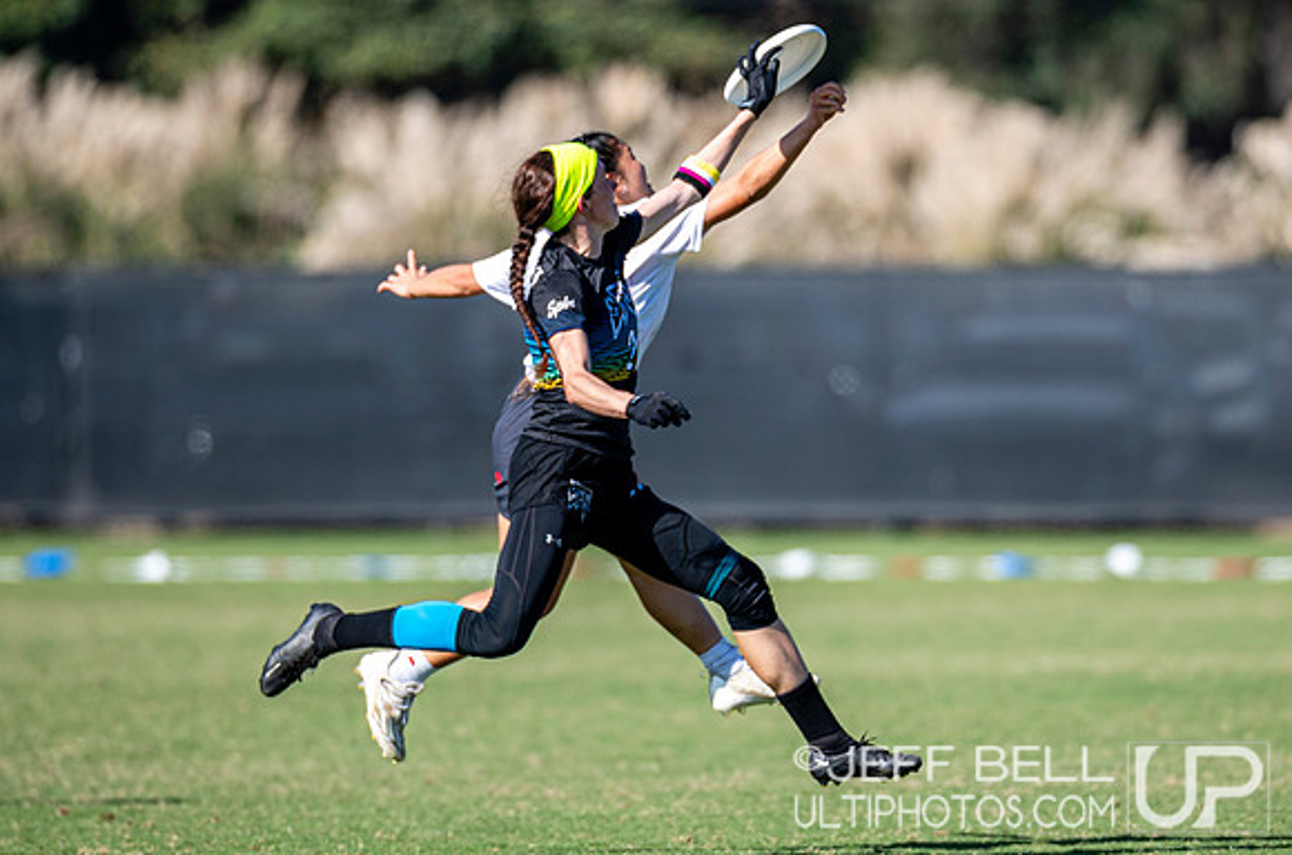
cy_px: 444
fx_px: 19441
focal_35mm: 543
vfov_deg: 2.5
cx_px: 842
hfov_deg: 3.8
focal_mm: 300
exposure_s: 1/1600
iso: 125
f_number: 3.2
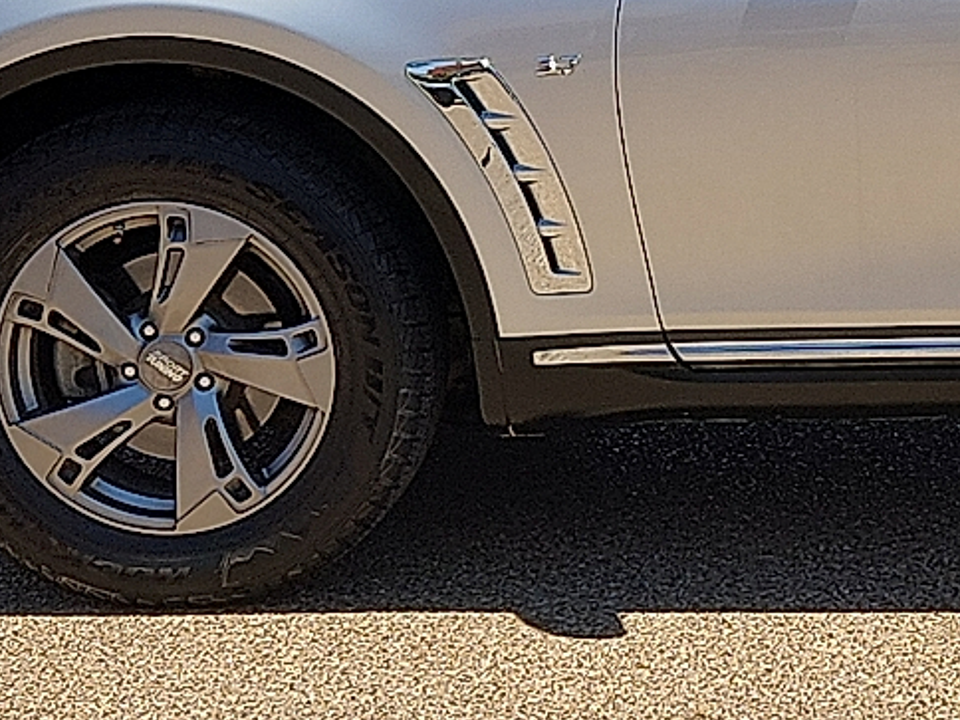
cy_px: 129
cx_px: 1172
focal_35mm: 76
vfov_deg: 19.2
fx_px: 2108
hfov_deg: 23.3
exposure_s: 1/1667
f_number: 1.8
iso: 50
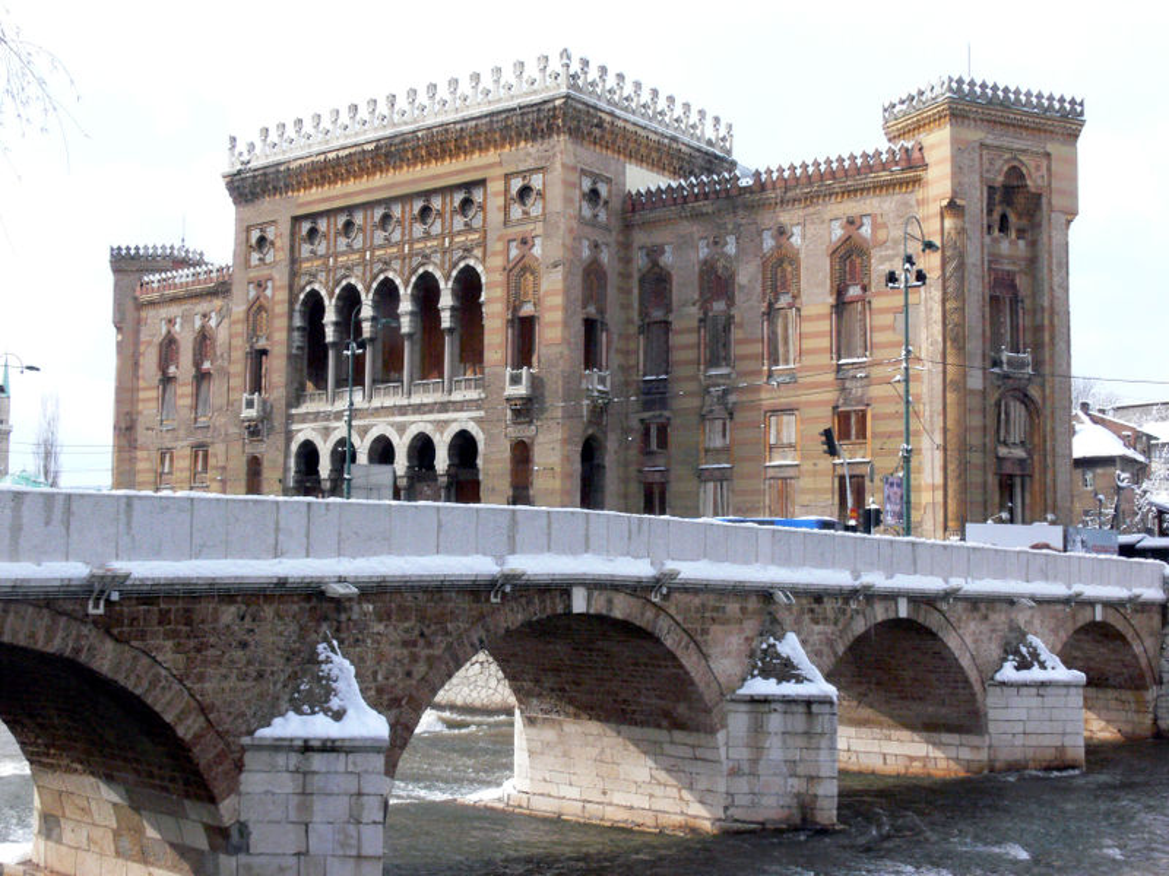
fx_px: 1520
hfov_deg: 42.1
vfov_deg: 32.2
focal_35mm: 45
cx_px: 584
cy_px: 438
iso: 400
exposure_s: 1/500
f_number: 8
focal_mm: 9.5
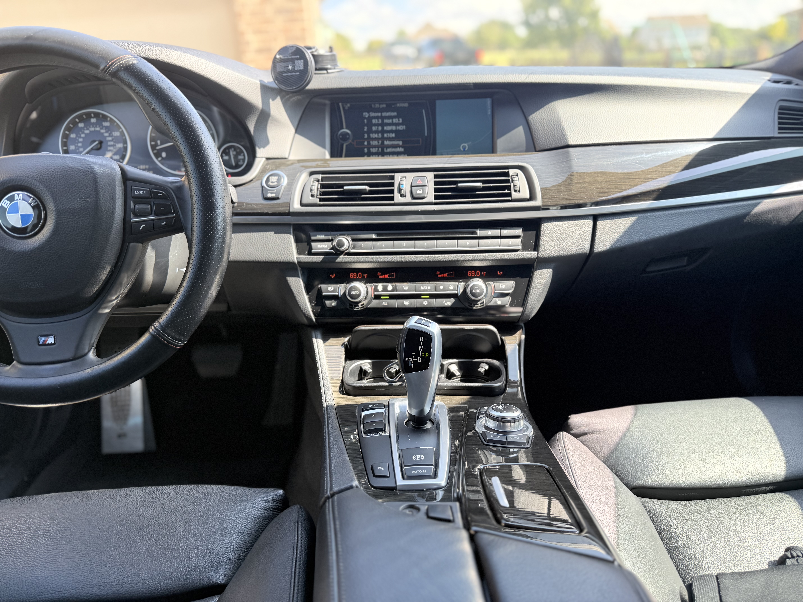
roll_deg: +5.0
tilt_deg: -20.4
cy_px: 301
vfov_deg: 56.8
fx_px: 557
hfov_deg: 71.6
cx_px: 402
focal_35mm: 24
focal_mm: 6.76
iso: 100
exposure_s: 1/307
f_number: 1.78
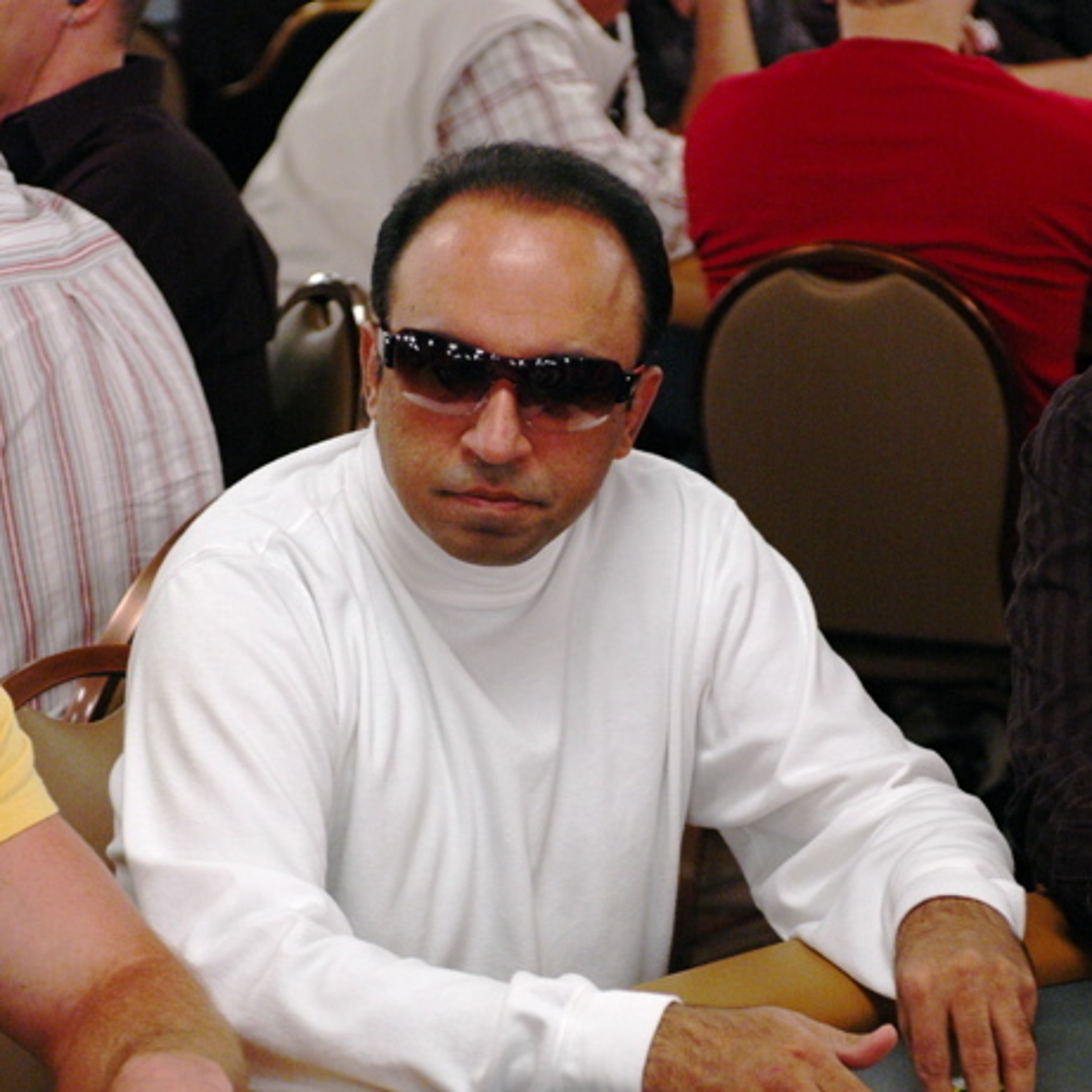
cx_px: 545
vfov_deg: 12.9
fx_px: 4818
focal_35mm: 135
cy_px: 764
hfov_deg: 12.9
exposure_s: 1/80
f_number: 4.5
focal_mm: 70
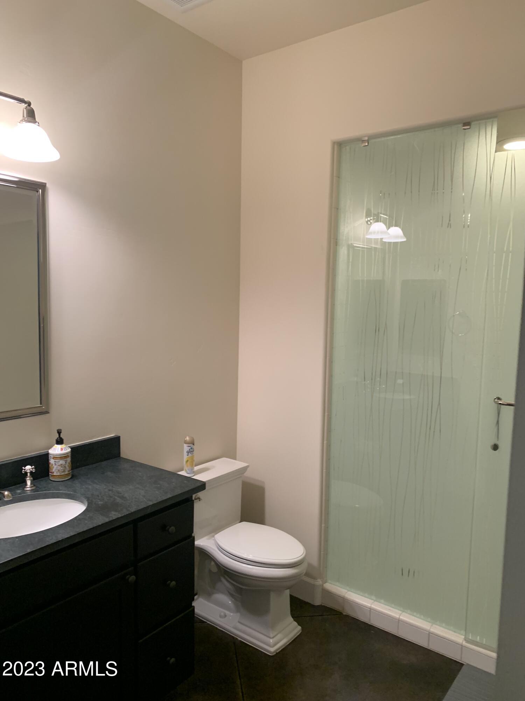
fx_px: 526
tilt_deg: -5.2
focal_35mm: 26
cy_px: 350
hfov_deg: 53.1
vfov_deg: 67.3
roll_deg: +0.1
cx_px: 262
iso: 160
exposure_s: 1/60
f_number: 1.8
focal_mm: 4.25
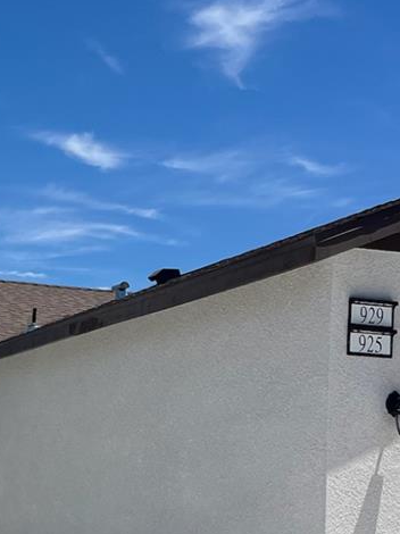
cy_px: 484
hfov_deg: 17.3
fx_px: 1280
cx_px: -14
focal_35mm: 83
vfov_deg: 23.0
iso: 50
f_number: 1.6
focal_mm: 5.1
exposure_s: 1/9091
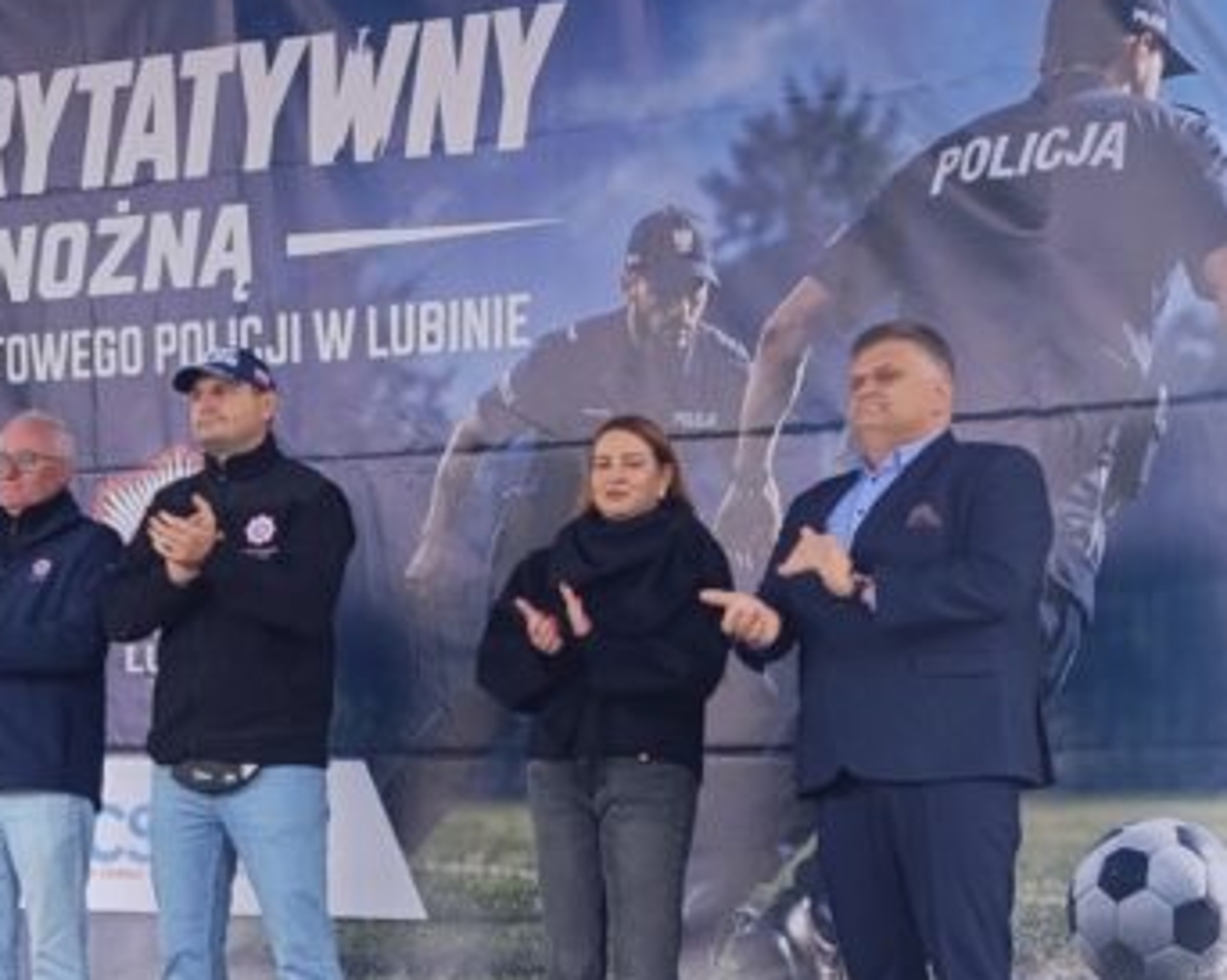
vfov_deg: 19.2
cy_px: 772
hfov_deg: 24.0
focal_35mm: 79
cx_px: 362
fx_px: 2866
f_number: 1.65
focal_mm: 6.11
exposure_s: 1/120
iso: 426
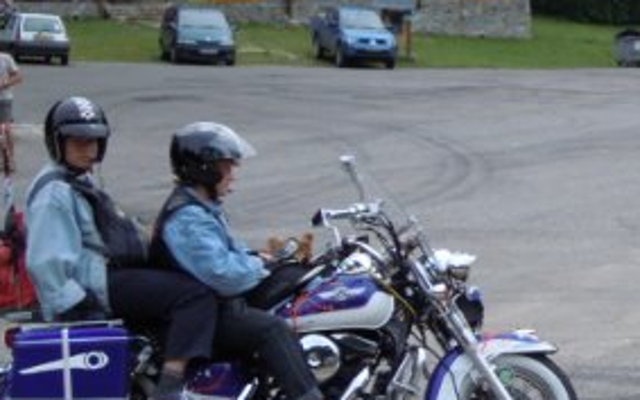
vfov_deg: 12.1
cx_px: 792
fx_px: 1884
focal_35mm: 108
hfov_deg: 18.2
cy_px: 312
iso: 100
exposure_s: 1/125
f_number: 8.5
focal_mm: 6.4
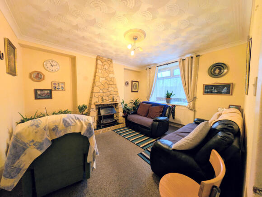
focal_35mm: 12
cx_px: 131
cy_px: 98
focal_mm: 2.23
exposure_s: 1/20
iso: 62
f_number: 1.95
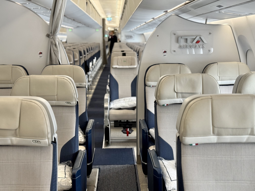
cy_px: 96
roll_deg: +2.7
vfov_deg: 30.3
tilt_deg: -8.6
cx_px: 128
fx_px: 354
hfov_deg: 39.7
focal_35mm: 48
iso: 200
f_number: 1.78
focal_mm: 6.76
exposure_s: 1/54
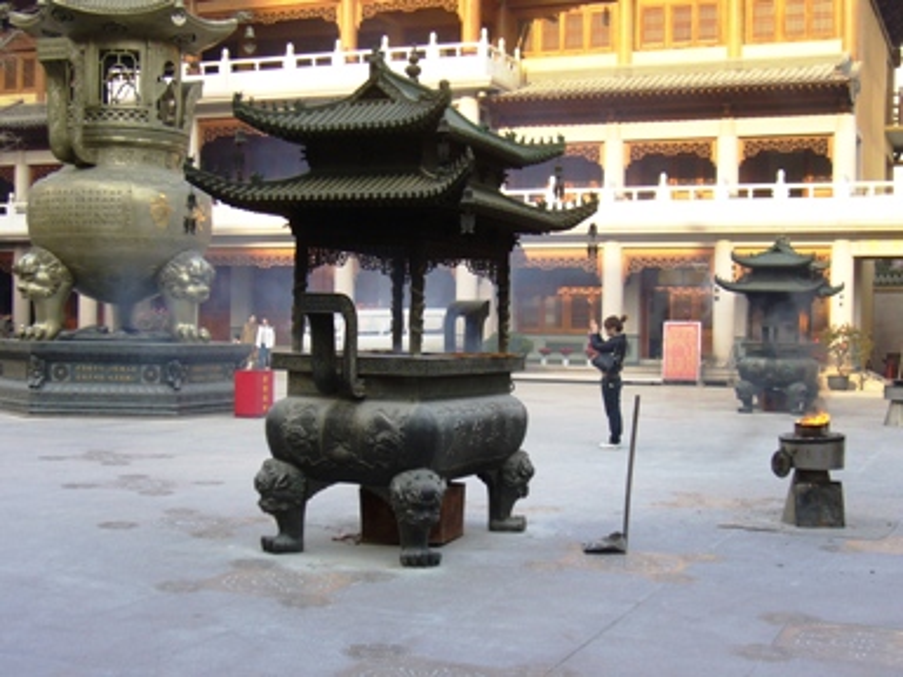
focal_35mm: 50
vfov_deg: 29.1
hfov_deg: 38.2
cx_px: 452
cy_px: 338
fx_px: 1304
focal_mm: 8.3
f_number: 3.3
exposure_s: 1/100
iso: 80
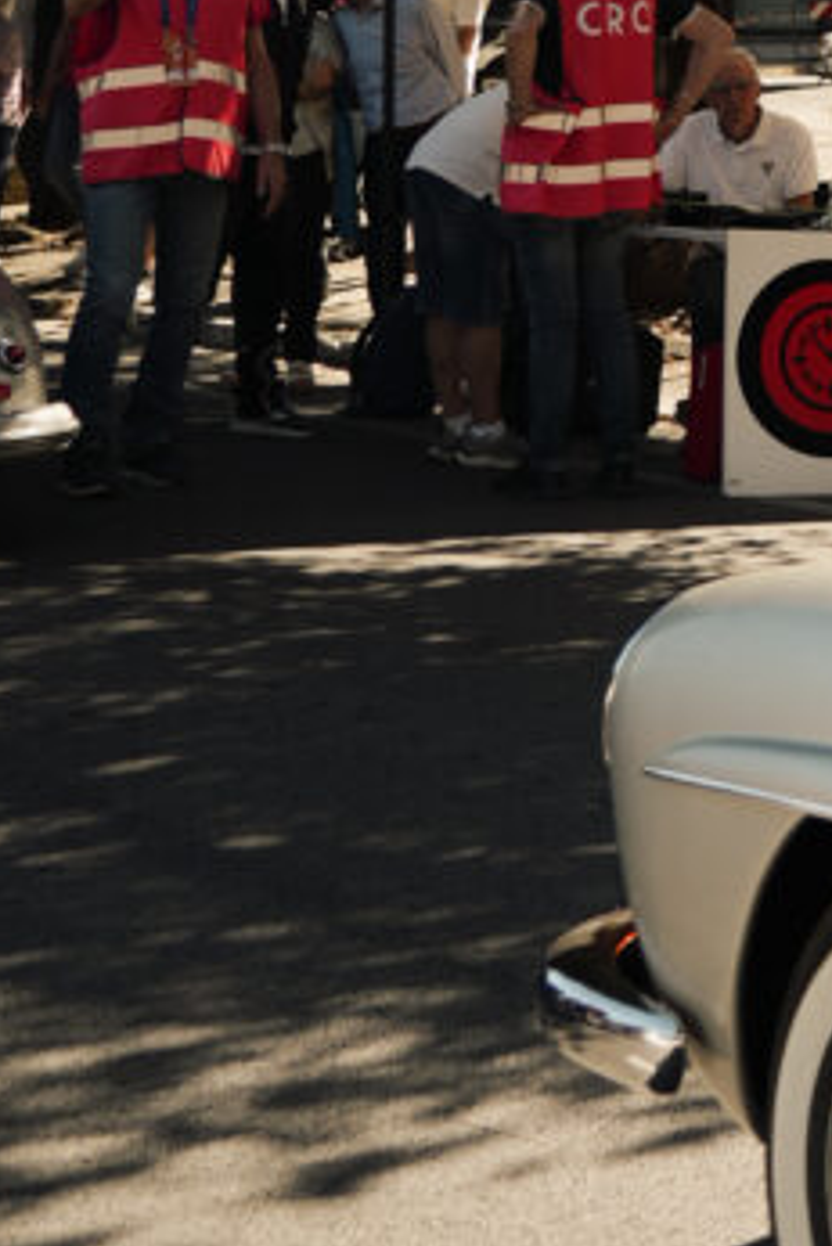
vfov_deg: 19.4
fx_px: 3359
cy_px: -378
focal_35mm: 97
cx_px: 1547
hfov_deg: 12.7
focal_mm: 24
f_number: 4
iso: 100
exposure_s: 1/200
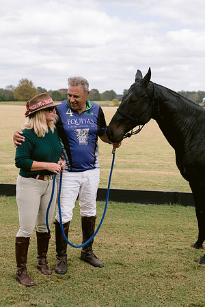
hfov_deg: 27.0
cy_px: 154
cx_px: 102
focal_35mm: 50
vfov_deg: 39.6
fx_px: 427
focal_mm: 50
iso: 200
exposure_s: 1/1600
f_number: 4
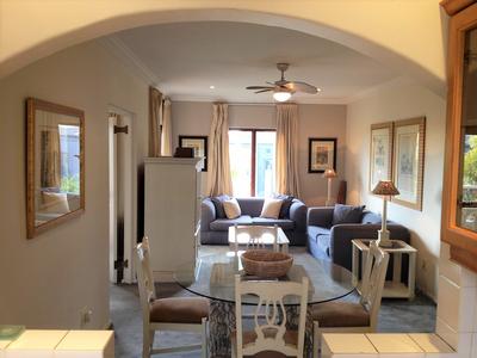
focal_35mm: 35
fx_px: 482
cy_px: 179
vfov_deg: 40.7
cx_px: 238
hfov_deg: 52.6
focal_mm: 4.28
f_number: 2.4
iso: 80
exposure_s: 1/30
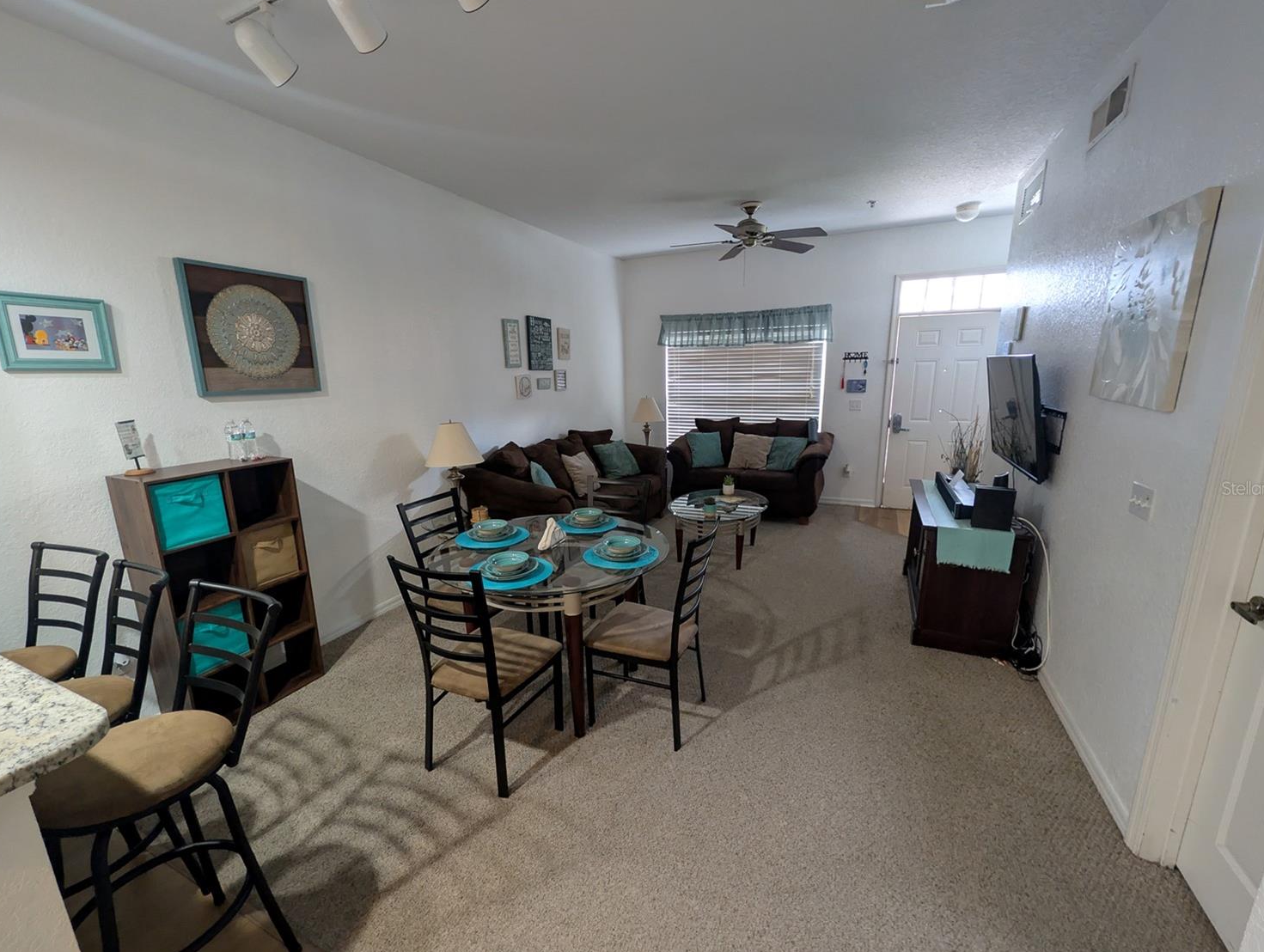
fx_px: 475
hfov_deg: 106.1
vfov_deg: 90.1
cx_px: 618
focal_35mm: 13
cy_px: 488
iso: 188
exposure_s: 1/40
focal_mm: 2.02
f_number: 1.7
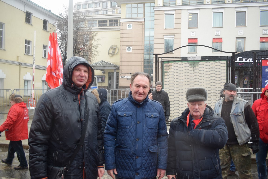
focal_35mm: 30
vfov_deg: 43.6
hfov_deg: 61.9
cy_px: 90
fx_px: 223
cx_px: 134
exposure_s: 1/100
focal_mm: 20
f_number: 5
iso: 400
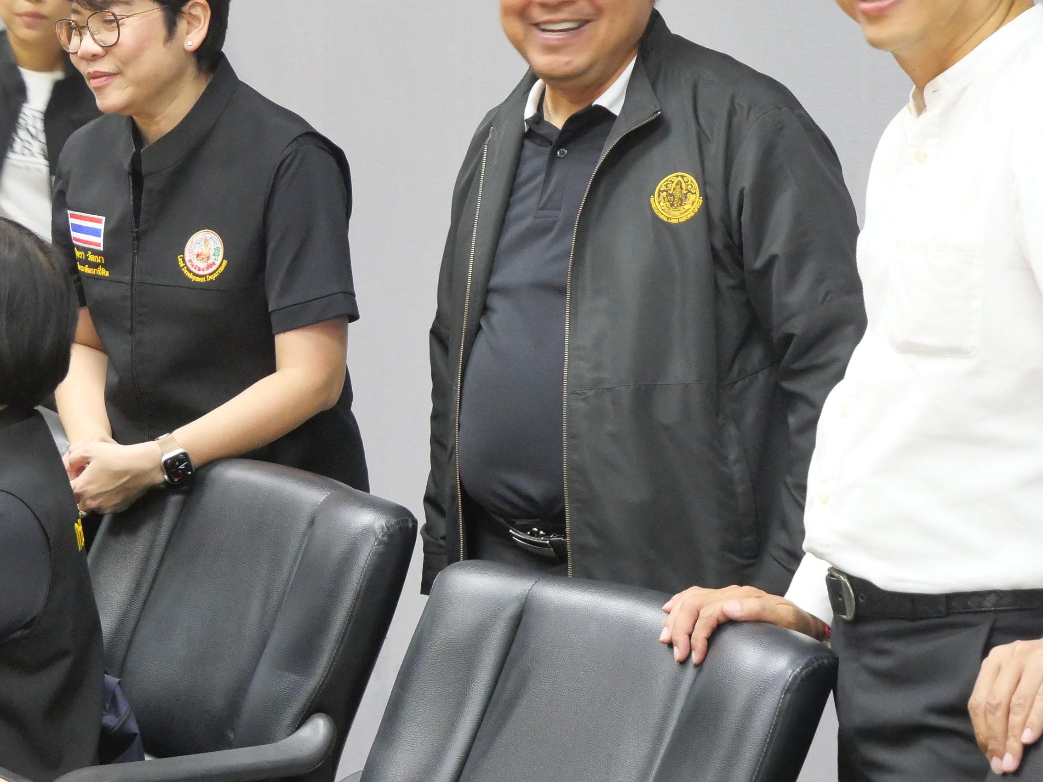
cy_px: 259
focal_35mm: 137
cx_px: 306
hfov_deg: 14.4
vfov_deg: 10.8
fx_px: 4128
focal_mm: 42
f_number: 5.5
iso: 3200
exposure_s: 1/40
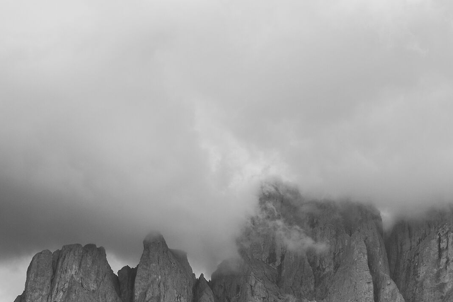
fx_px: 994
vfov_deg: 17.2
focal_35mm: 79
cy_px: 214
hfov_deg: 24.1
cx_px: 490
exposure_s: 1/2000
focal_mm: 35
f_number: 5.6
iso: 800
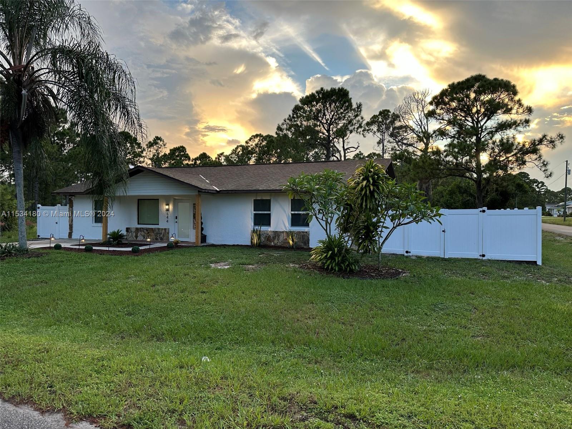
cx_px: 286
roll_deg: -0.5
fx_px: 397
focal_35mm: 24
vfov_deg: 56.8
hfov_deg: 71.6
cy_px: 214
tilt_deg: -0.7
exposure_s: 1/197
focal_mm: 6.86
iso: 64
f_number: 1.78
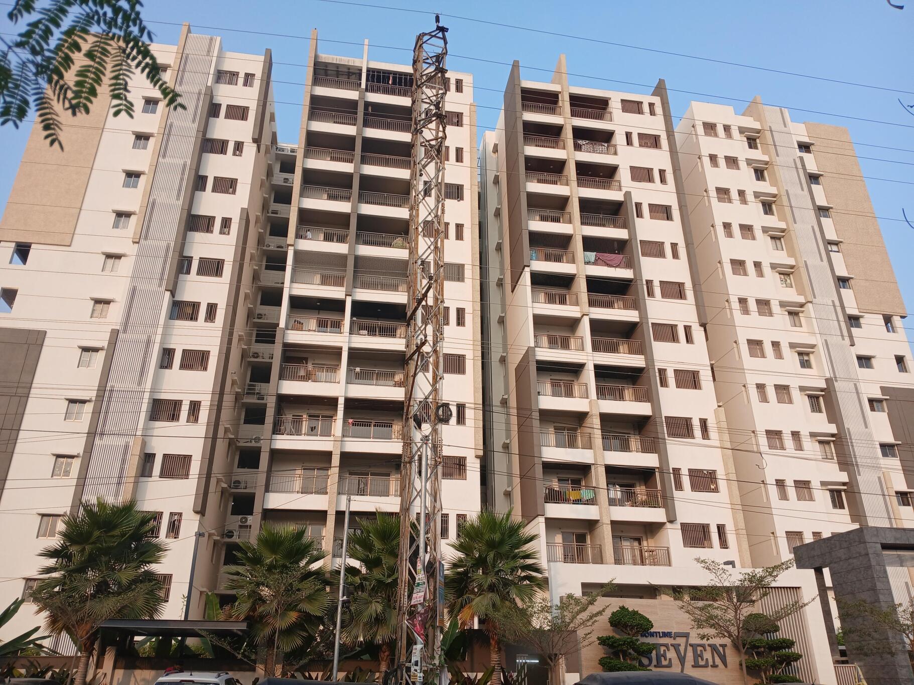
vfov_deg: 53.1
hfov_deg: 67.3
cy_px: 342
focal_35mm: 26
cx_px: 457
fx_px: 687
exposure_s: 1/225
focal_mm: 3.98
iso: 20
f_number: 1.8
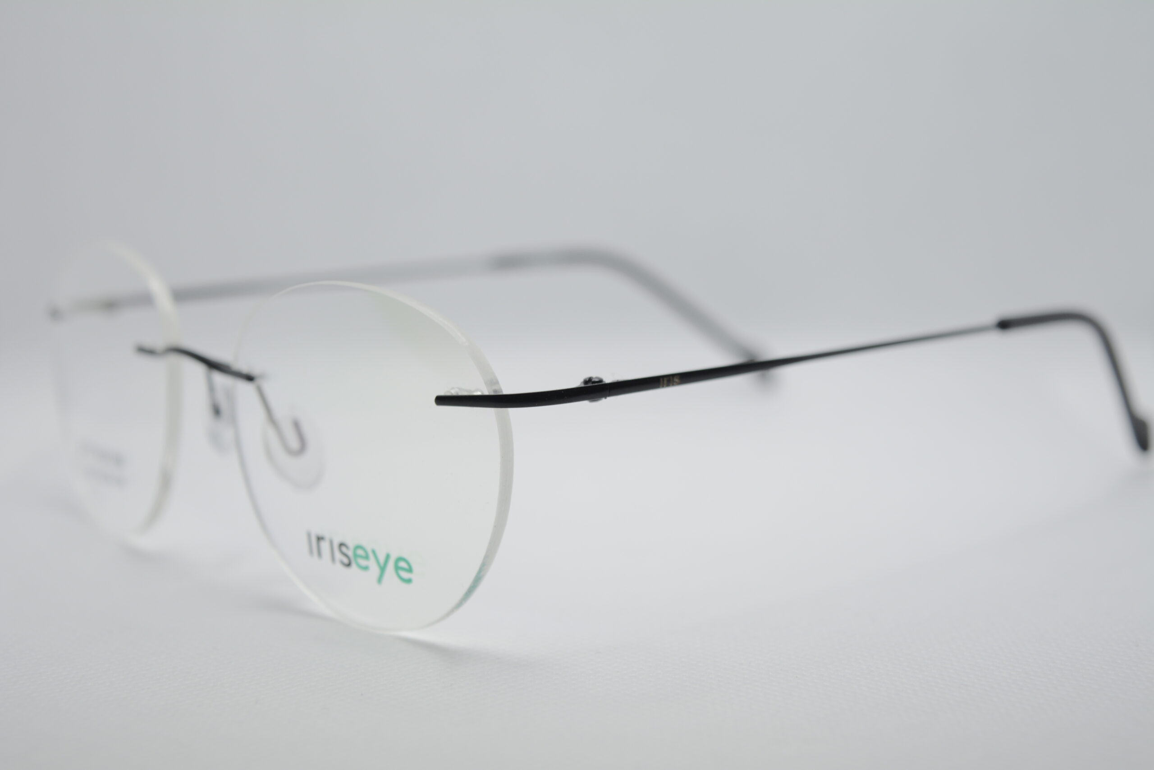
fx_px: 2212
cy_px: 385
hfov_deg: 29.2
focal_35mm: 69
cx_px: 577
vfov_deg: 19.7
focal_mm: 46
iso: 280
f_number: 5.6
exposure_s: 1/125
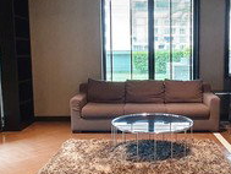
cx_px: 136
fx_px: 294
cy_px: 91
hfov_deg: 42.8
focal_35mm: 44
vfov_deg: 32.9
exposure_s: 1/33
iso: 640
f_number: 2.2
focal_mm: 1.8
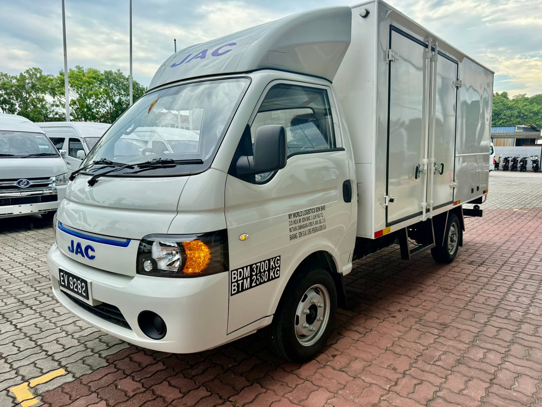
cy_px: 204
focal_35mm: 24
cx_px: 271
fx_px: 376
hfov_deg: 71.6
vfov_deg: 56.8
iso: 100
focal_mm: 6.76
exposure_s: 1/2611
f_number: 1.78
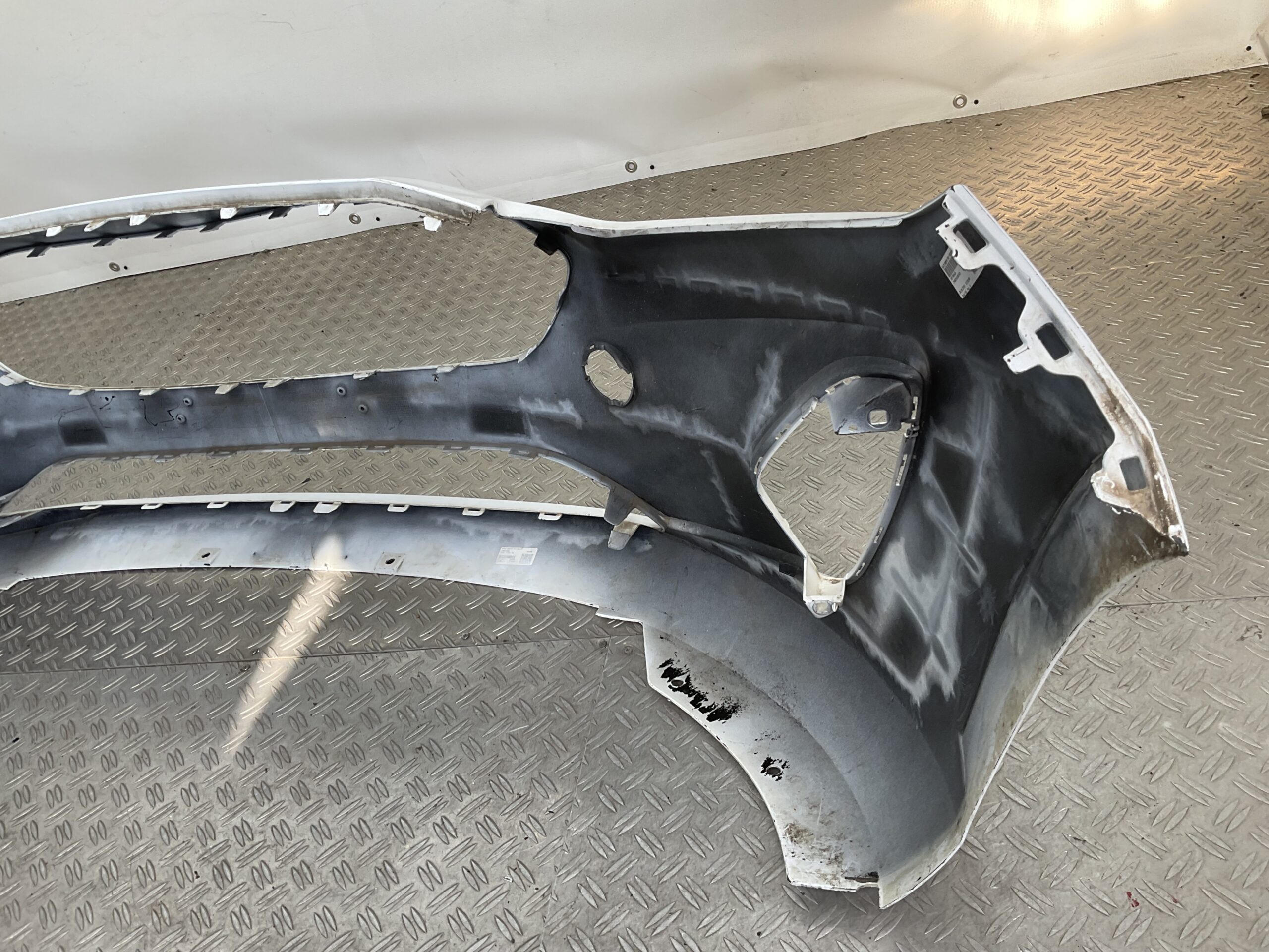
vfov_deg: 48.2
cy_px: 476
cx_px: 634
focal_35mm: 29
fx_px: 1063
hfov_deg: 61.7
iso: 16
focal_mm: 3
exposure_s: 1/132
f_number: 1.8
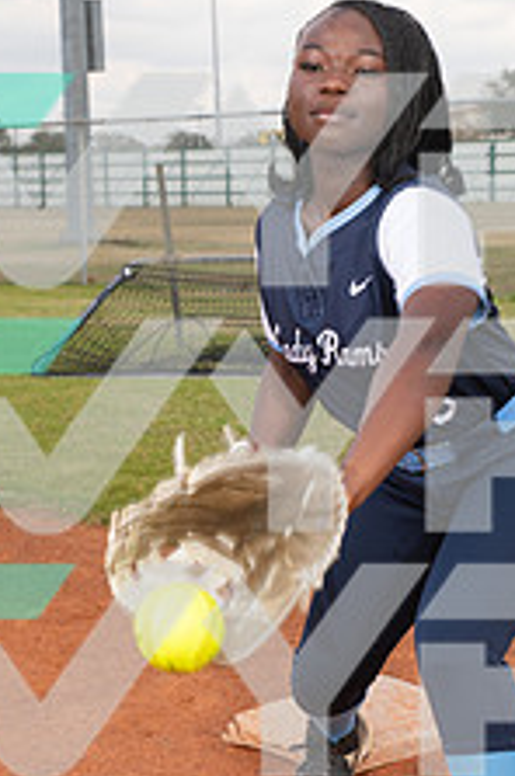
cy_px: 428
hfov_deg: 14.6
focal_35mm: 93
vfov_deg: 21.9
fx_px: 2002
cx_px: 386
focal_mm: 46
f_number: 8
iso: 200
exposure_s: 1/250
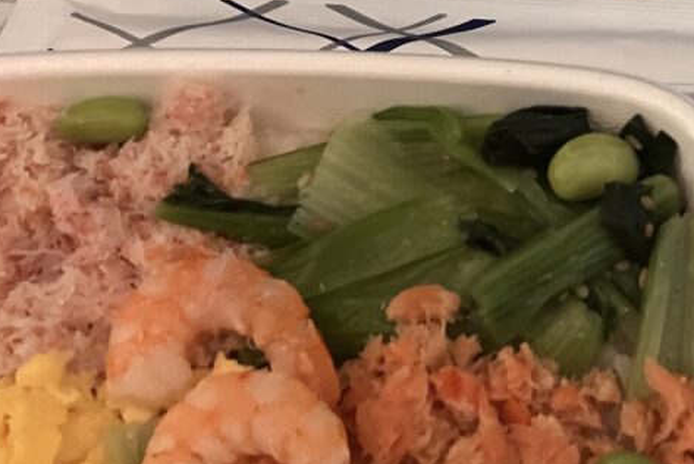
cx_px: 602
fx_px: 1215
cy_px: 142
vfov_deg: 21.5
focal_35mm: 63
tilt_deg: -57.9
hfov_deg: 30.7
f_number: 1.8
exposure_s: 1/28
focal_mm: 3.99
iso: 640
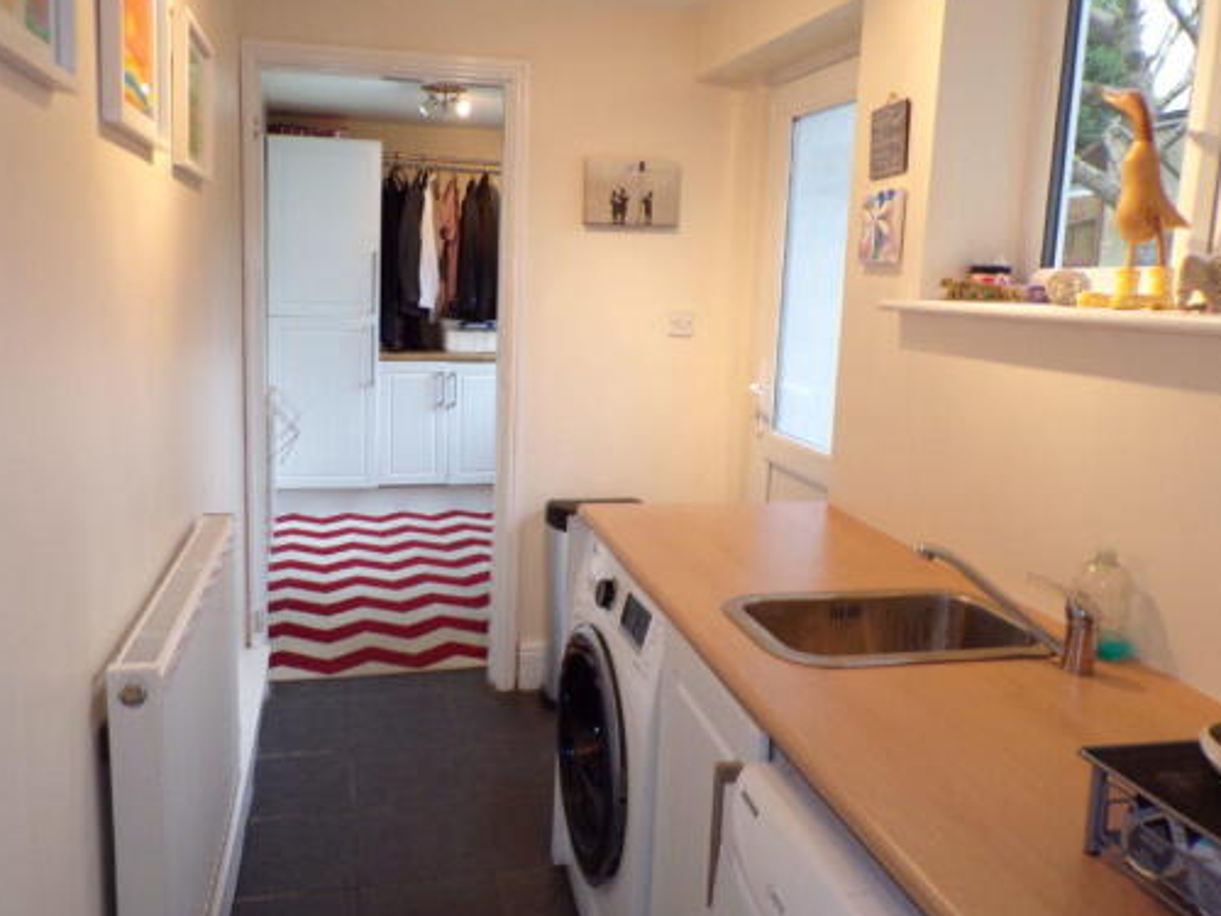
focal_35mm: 28
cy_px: 421
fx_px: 988
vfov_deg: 49.7
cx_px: 543
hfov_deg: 63.3
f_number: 3
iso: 192
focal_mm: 4.3
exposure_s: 1/34
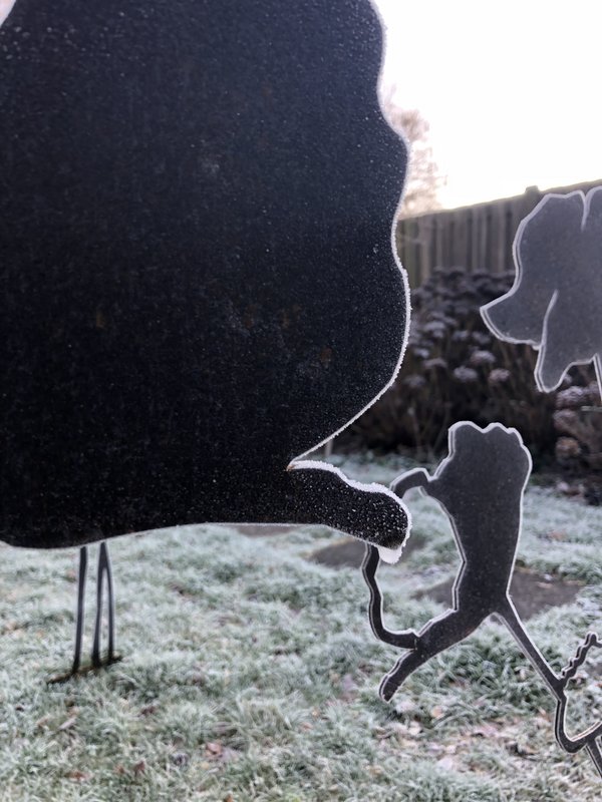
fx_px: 672
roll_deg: +3.7
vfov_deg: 61.7
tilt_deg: -8.2
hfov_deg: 48.2
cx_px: 301
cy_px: 401
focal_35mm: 29
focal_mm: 3.99
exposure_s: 1/101
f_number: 1.8
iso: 32
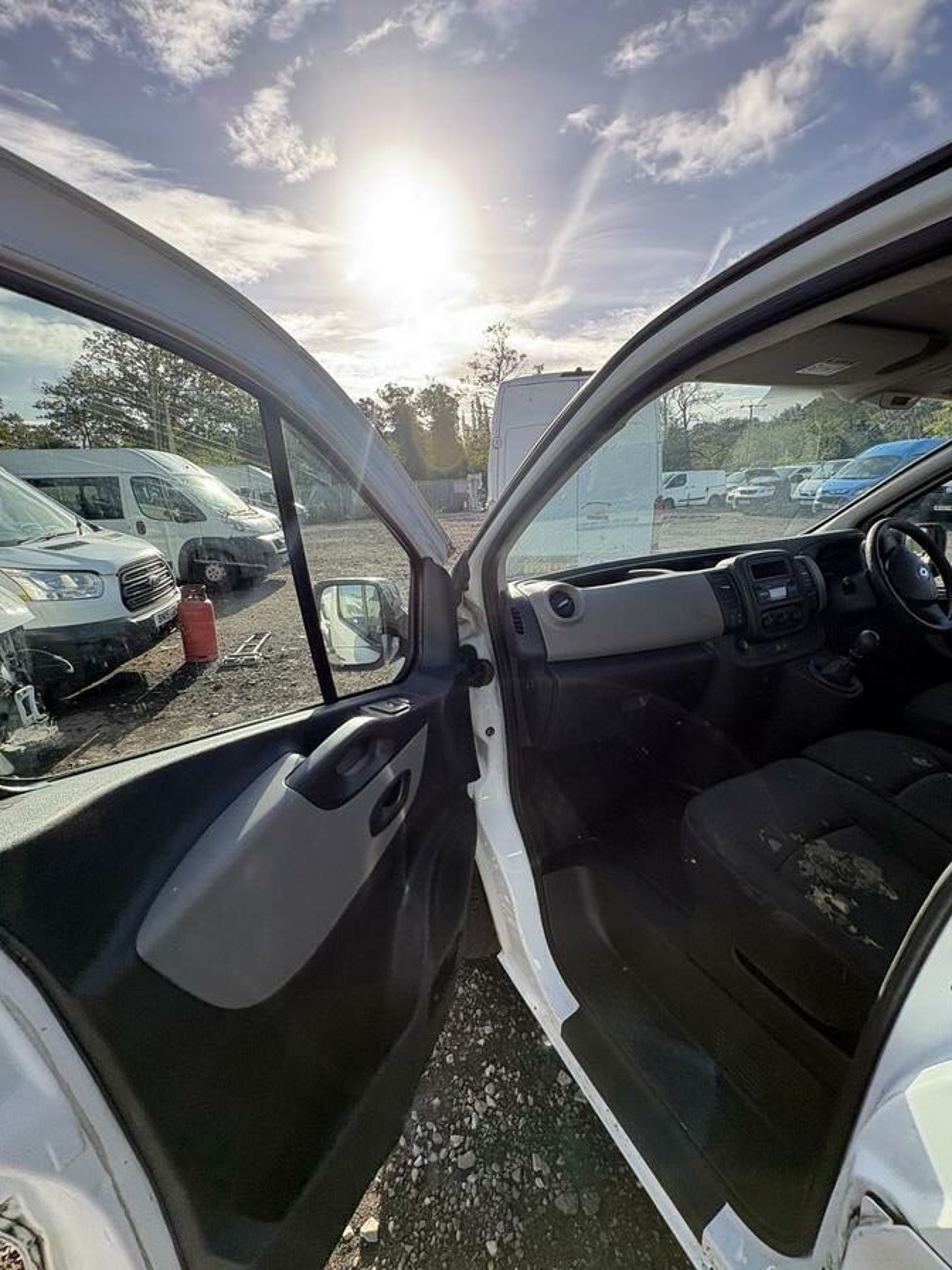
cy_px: 635
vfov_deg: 102.1
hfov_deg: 85.7
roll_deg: +1.2
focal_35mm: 14
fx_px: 513
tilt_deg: -11.1
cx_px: 476
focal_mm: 2.22
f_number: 2.2
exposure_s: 1/565
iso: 40
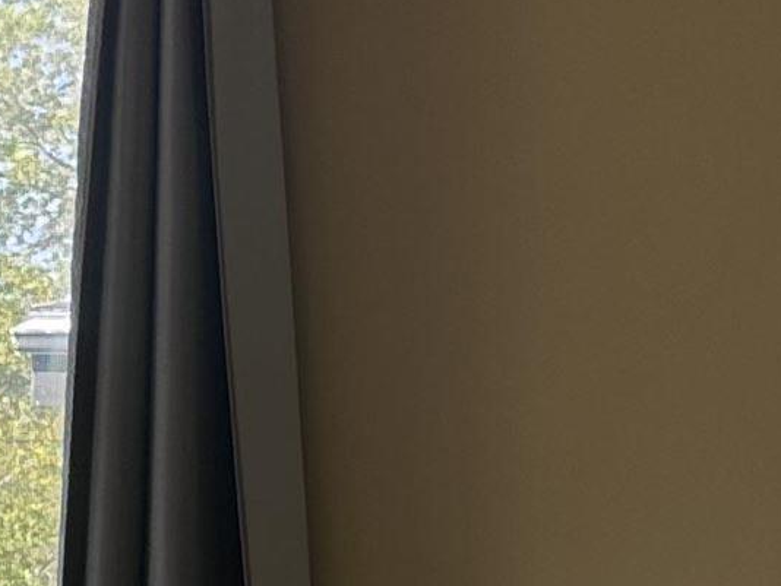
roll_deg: -1.7
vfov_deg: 10.8
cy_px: 272
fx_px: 3115
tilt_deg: +0.2
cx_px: -978
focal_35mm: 138
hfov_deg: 12.0
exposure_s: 1/406
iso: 80
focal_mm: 6.86
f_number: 1.78
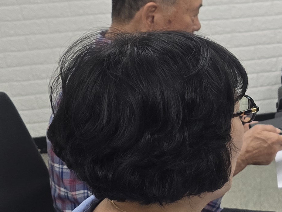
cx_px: 450
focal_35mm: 99
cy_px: 26
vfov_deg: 14.8
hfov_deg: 17.4
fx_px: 807
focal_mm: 6.3
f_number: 1.7
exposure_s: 1/120
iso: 160
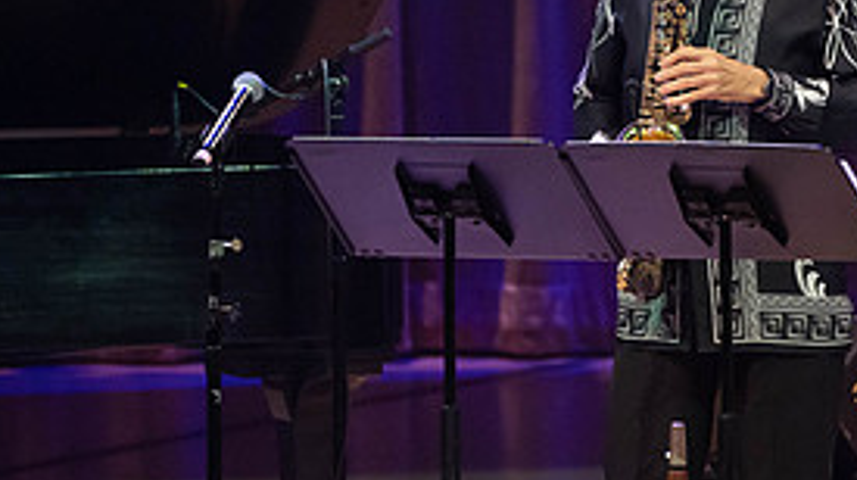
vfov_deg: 1.5
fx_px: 18886
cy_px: 170
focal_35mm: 832
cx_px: 754
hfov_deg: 2.6
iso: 3200
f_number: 5.6
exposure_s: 1/250
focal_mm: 376
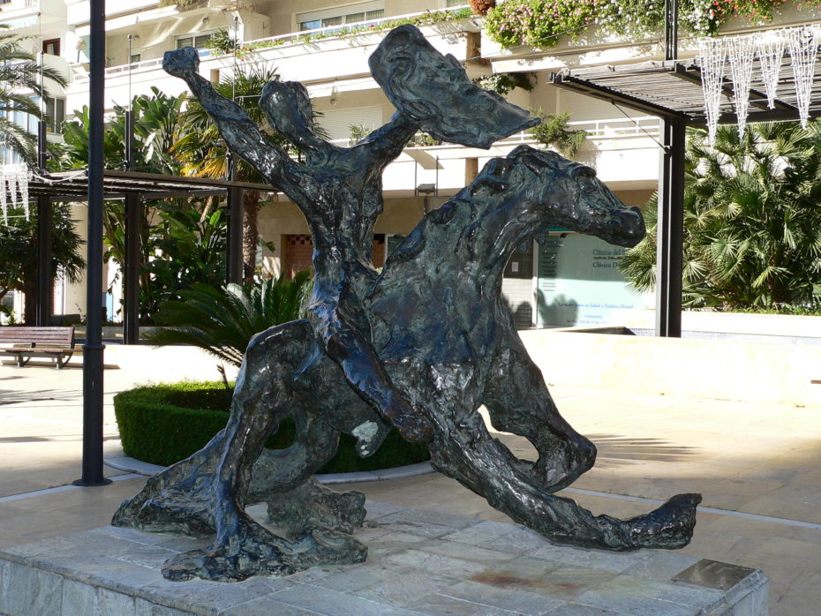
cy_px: 308
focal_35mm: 43
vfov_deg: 33.6
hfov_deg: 43.8
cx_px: 410
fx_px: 1020
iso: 100
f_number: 4
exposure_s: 1/320
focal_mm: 7.2
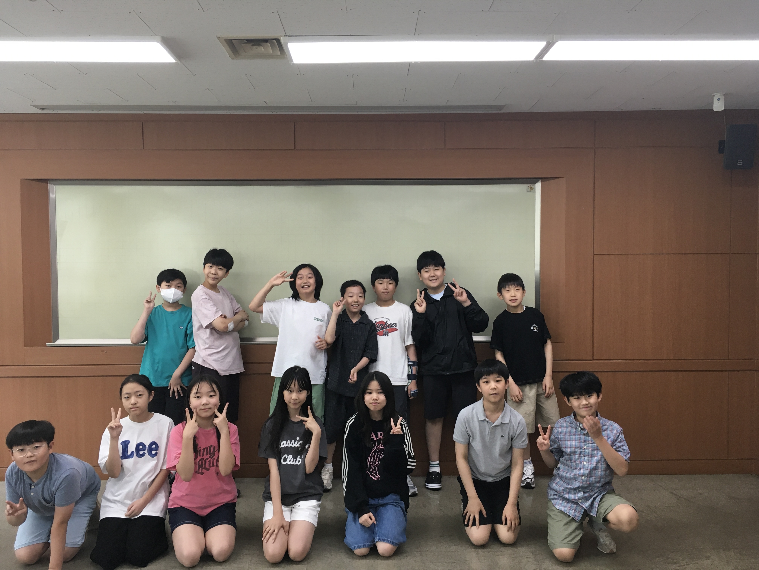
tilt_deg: +0.9
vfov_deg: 48.2
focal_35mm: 29
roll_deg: +0.6
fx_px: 636
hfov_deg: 61.7
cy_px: 285
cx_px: 380
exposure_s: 1/30
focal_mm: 4.15
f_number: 2.2
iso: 32
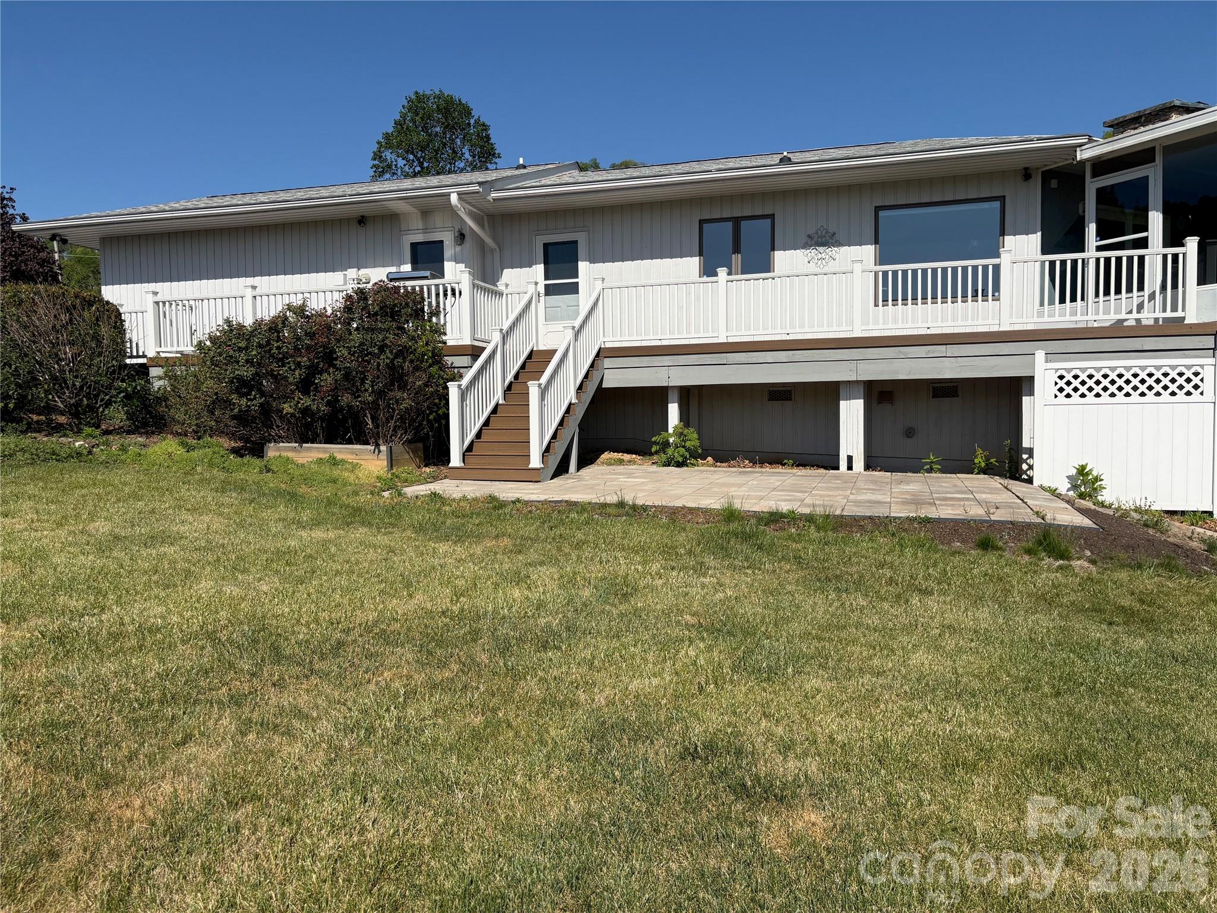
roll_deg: +0.6
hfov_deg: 67.3
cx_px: 608
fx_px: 914
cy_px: 456
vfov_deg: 53.1
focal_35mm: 26
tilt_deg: -1.4
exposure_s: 1/5348
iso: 50
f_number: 1.6
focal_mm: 5.96
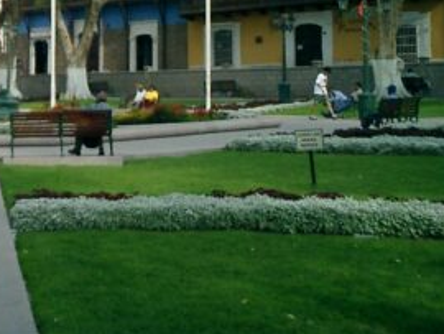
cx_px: -31
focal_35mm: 80
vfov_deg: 18.0
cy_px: 0
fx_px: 1027
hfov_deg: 23.1
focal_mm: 7.5
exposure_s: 1/1250
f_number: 3.2
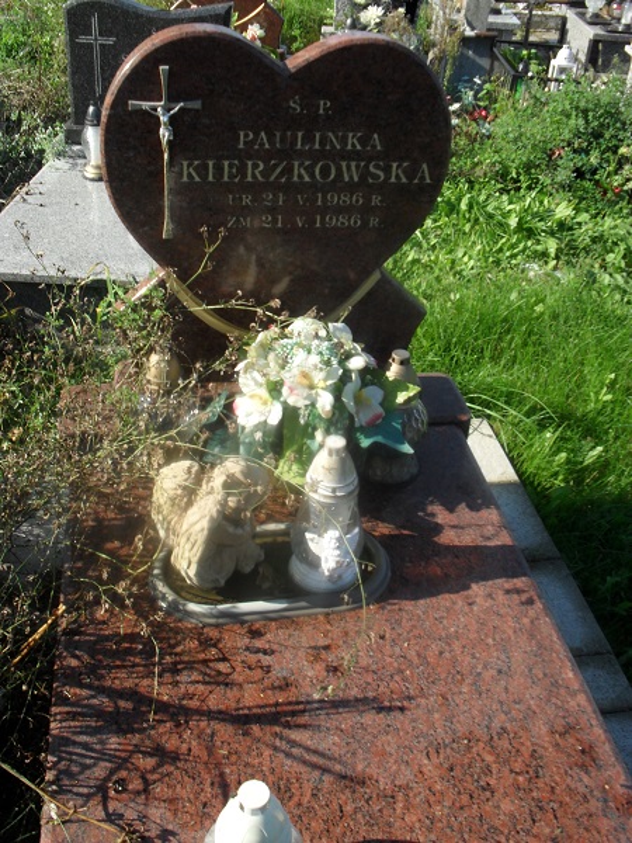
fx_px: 852
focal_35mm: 35
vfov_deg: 52.6
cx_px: 316
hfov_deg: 40.7
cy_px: 422
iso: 100
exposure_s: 1/125
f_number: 8.4
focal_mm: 6.3
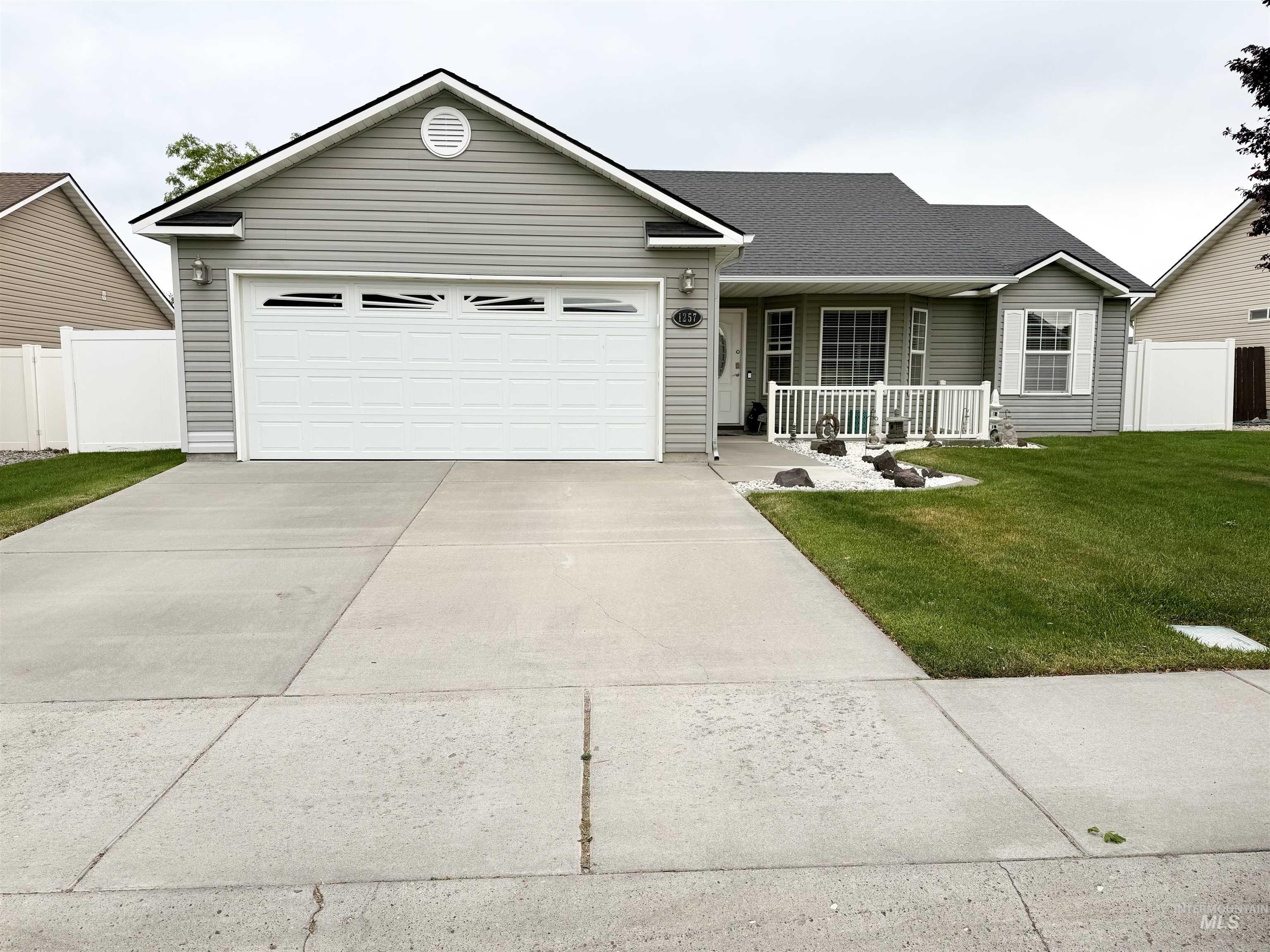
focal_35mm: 24
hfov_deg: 71.6
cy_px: 476
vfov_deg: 56.8
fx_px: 881
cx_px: 635
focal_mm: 6.76
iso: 80
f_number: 1.78
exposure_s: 1/2370
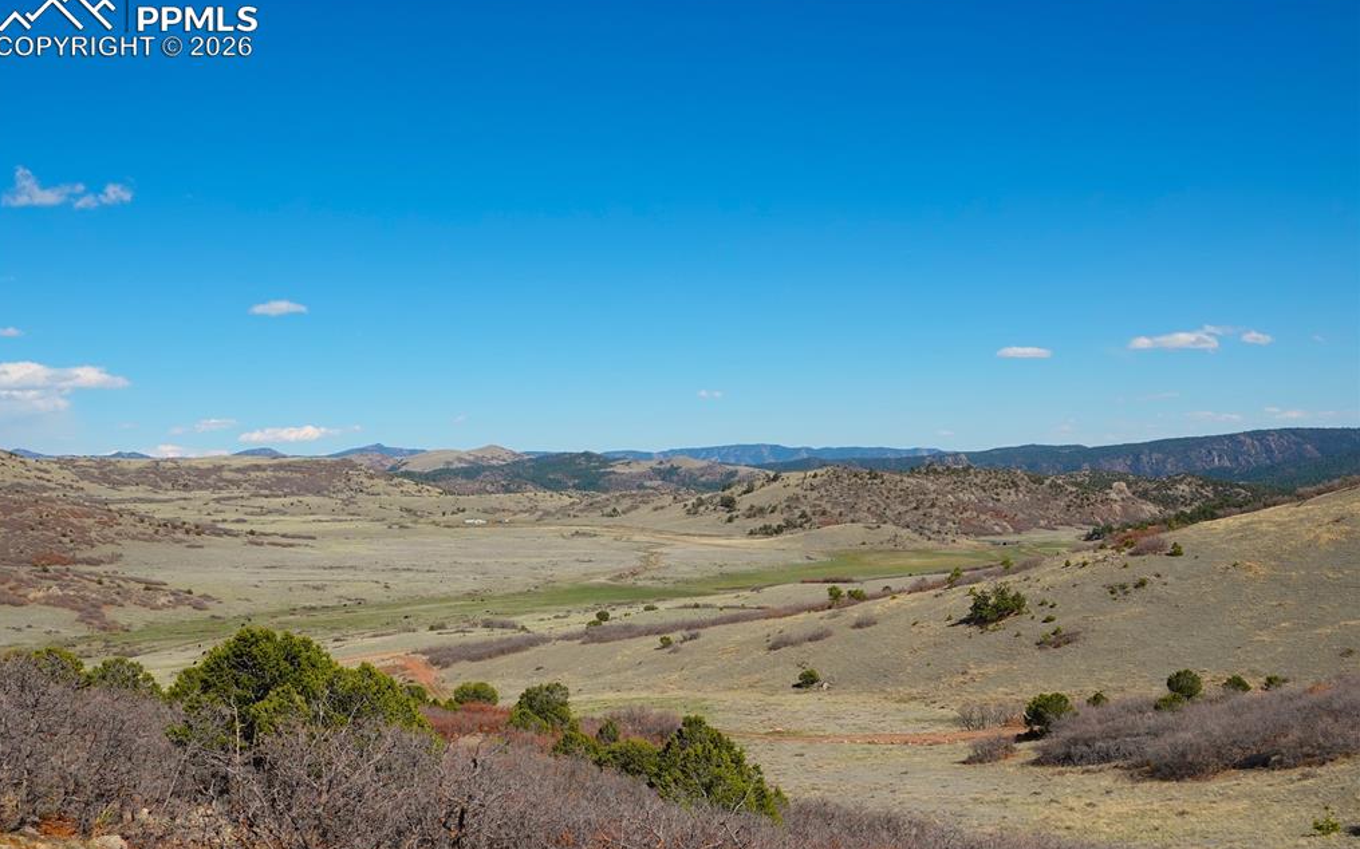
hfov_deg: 52.8
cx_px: 675
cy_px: 439
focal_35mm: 37
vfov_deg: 34.4
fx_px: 1371
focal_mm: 13.31
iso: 100
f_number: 4.5
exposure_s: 1/1000
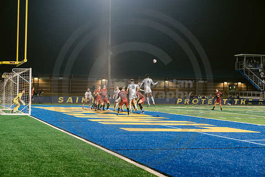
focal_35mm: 70
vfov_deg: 19.5
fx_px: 515
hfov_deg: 28.8
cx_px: 132
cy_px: 88
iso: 2500
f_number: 4
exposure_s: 1/160
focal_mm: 70
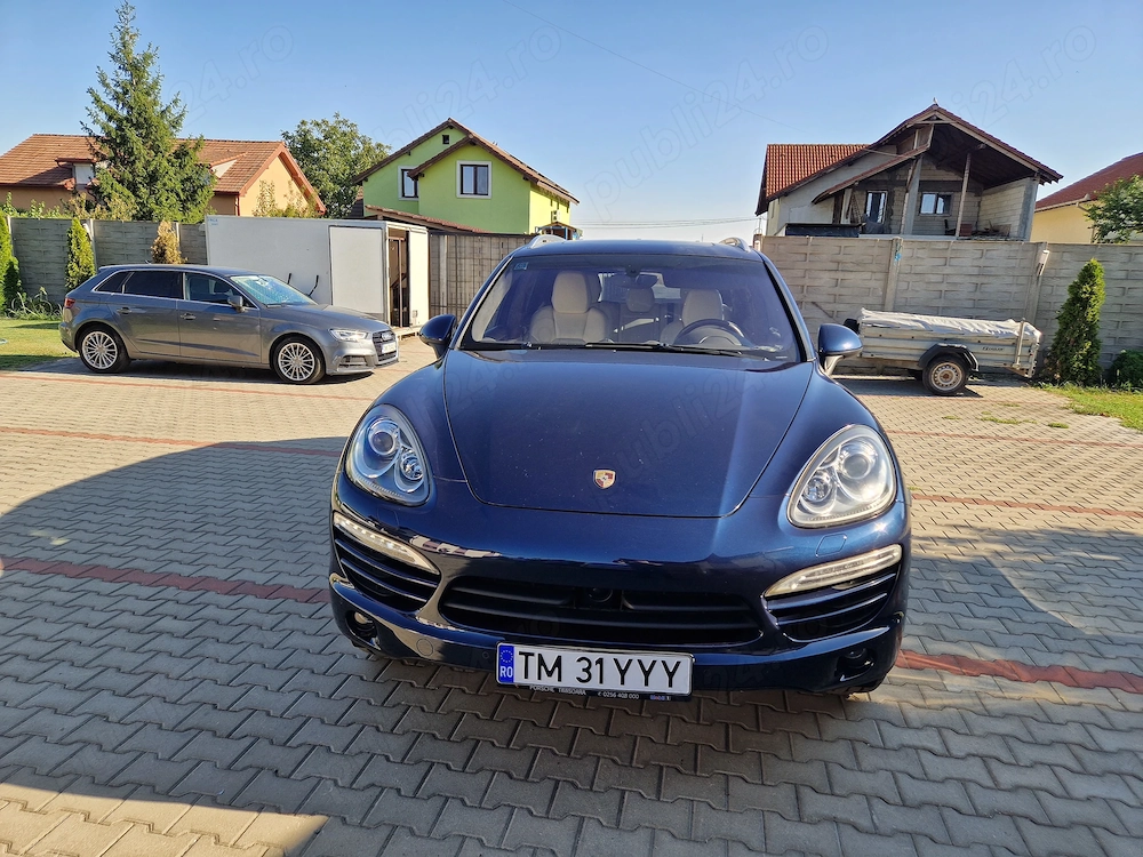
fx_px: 759
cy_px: 428
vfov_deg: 58.9
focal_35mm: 23
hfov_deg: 73.9
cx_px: 572
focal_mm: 5.4
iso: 50
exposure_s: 1/714
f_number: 1.8
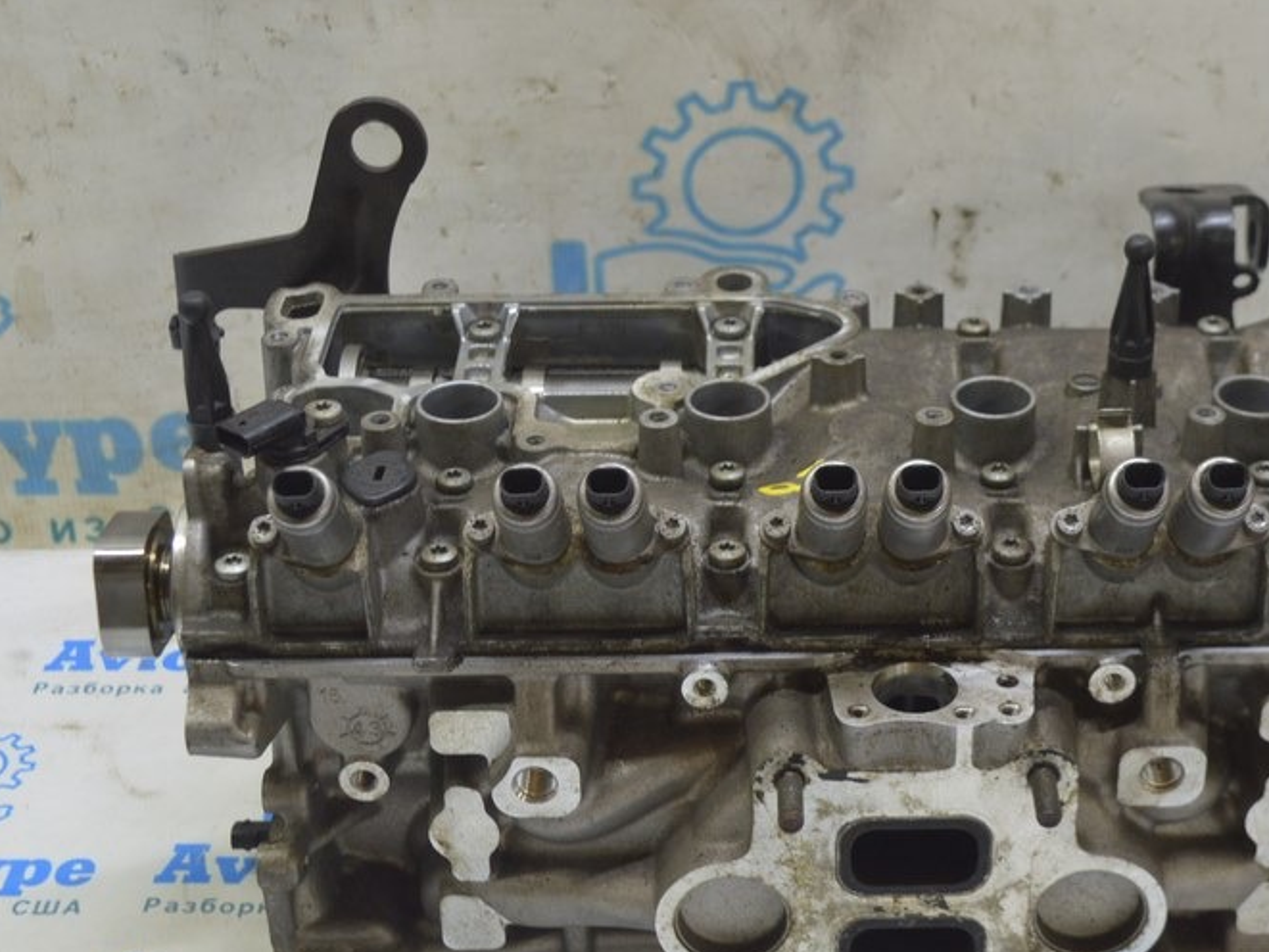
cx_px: 858
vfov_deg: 21.9
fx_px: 2457
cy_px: 481
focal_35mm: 67
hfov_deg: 28.7
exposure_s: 1/20
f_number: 5.6
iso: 400
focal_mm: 30
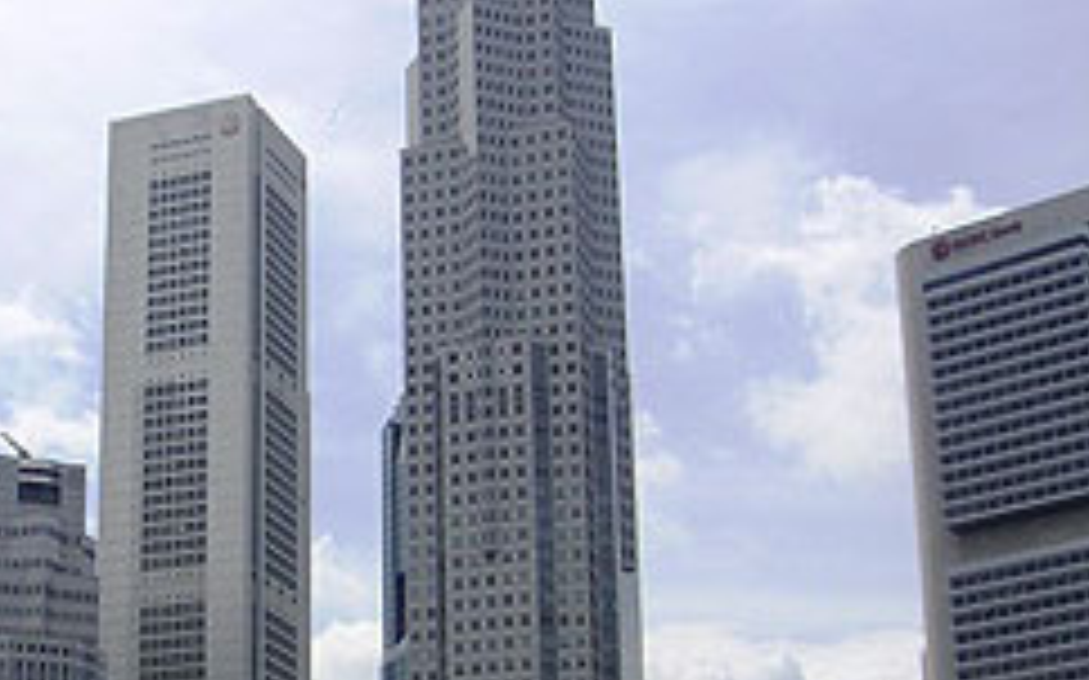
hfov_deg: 27.7
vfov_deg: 17.6
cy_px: 574
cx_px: 234
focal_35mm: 73
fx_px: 2166
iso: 50
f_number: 6.7
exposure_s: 1/350
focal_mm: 5.7
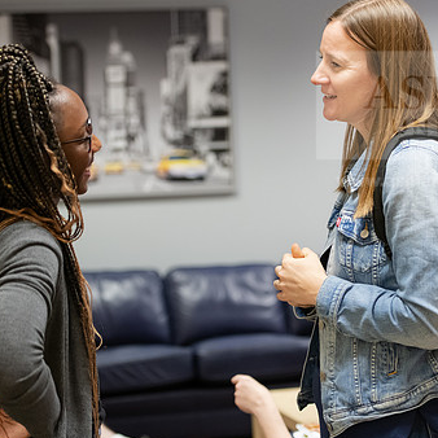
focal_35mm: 102
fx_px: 1460
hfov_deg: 17.0
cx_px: 277
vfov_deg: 17.1
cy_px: 208
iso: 2500
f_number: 3.2
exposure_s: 1/200
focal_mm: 70
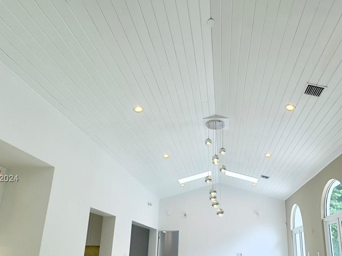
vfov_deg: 50.0
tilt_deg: +14.3
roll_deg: -2.0
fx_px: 267
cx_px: 216
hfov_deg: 64.3
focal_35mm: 27
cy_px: 179
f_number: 2.2
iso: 40
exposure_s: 1/154
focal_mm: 2.22
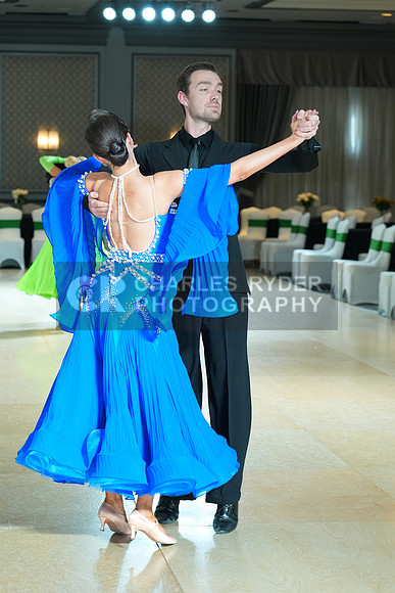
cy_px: 296
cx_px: 198
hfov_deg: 14.3
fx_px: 1579
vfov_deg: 21.2
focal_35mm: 96
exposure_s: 1/250
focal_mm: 96
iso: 2500
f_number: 5
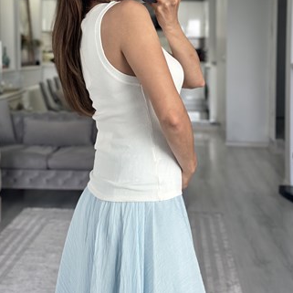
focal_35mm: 67
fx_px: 642
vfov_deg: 25.4
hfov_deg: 25.7
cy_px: 77
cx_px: 128
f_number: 1.78
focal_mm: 6.86
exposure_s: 1/60
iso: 200
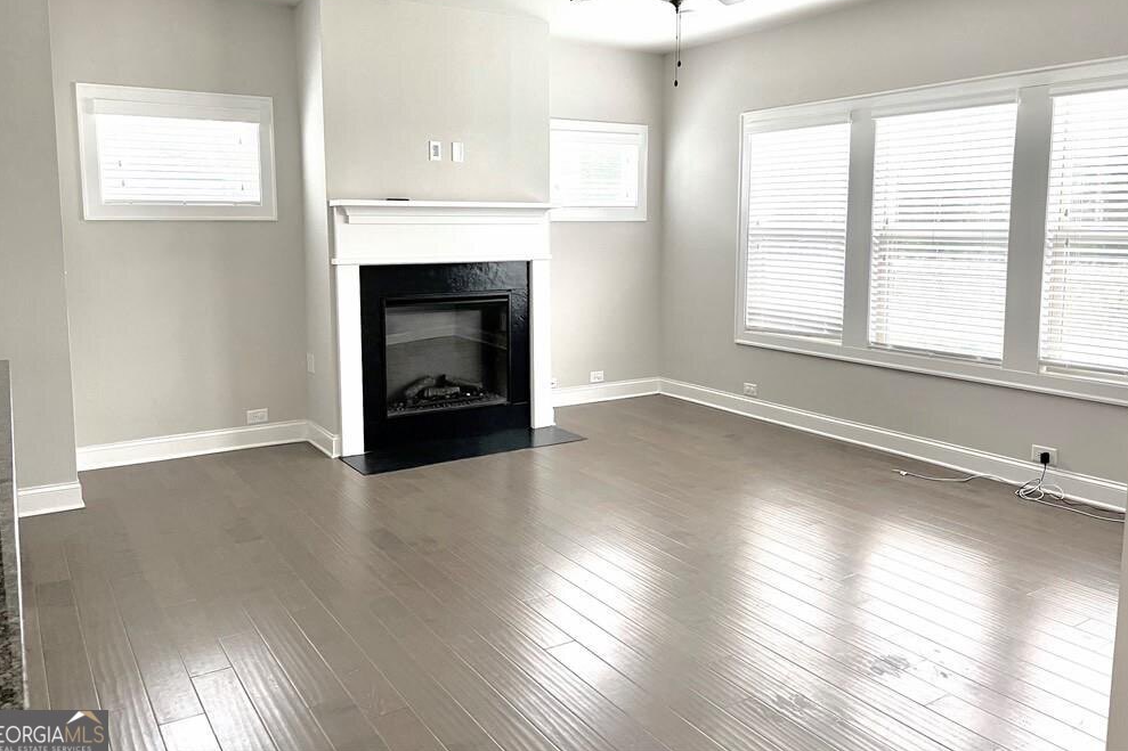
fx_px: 877
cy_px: 316
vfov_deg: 46.2
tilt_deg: -6.7
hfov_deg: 65.5
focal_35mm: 28
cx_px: 561
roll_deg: +0.1
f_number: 1.6
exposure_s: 1/72
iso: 125
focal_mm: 5.1
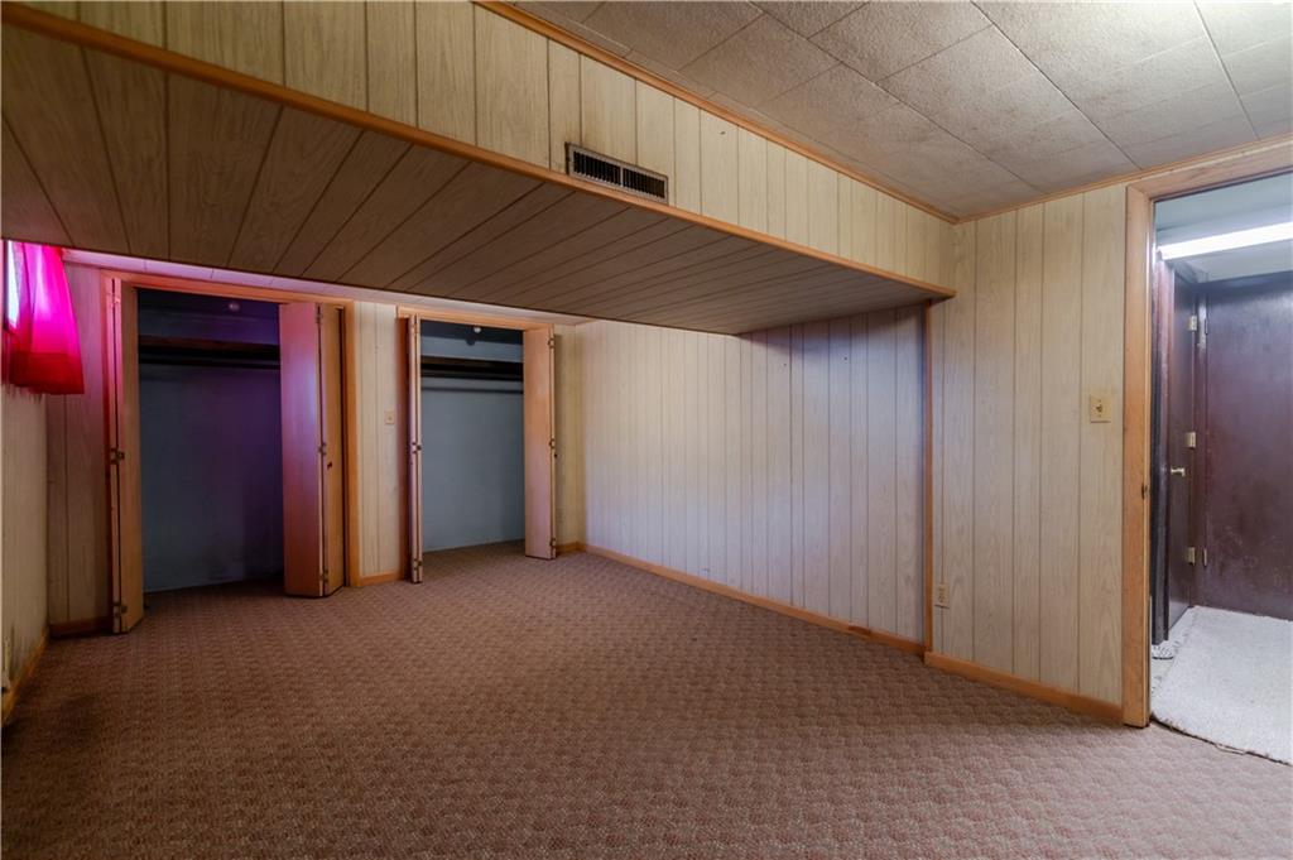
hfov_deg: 96.8
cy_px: 430
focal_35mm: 16
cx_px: 646
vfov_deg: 73.7
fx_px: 574
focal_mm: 16
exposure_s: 1/25
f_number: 5
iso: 500
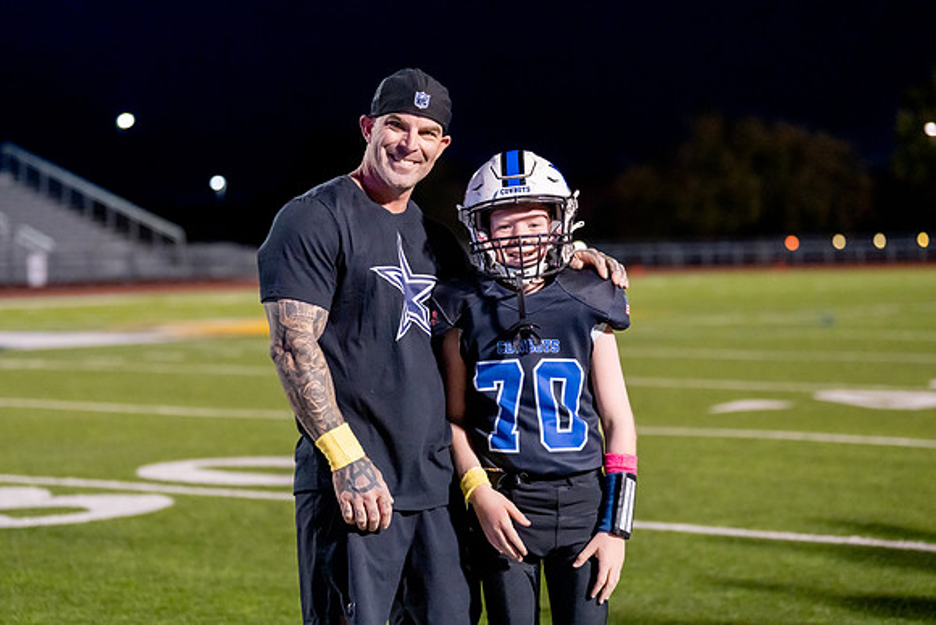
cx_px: 441
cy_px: 298
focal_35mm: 99
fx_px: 2581
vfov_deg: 13.8
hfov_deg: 20.6
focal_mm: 88
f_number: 2.8
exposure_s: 1/1000
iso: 2500
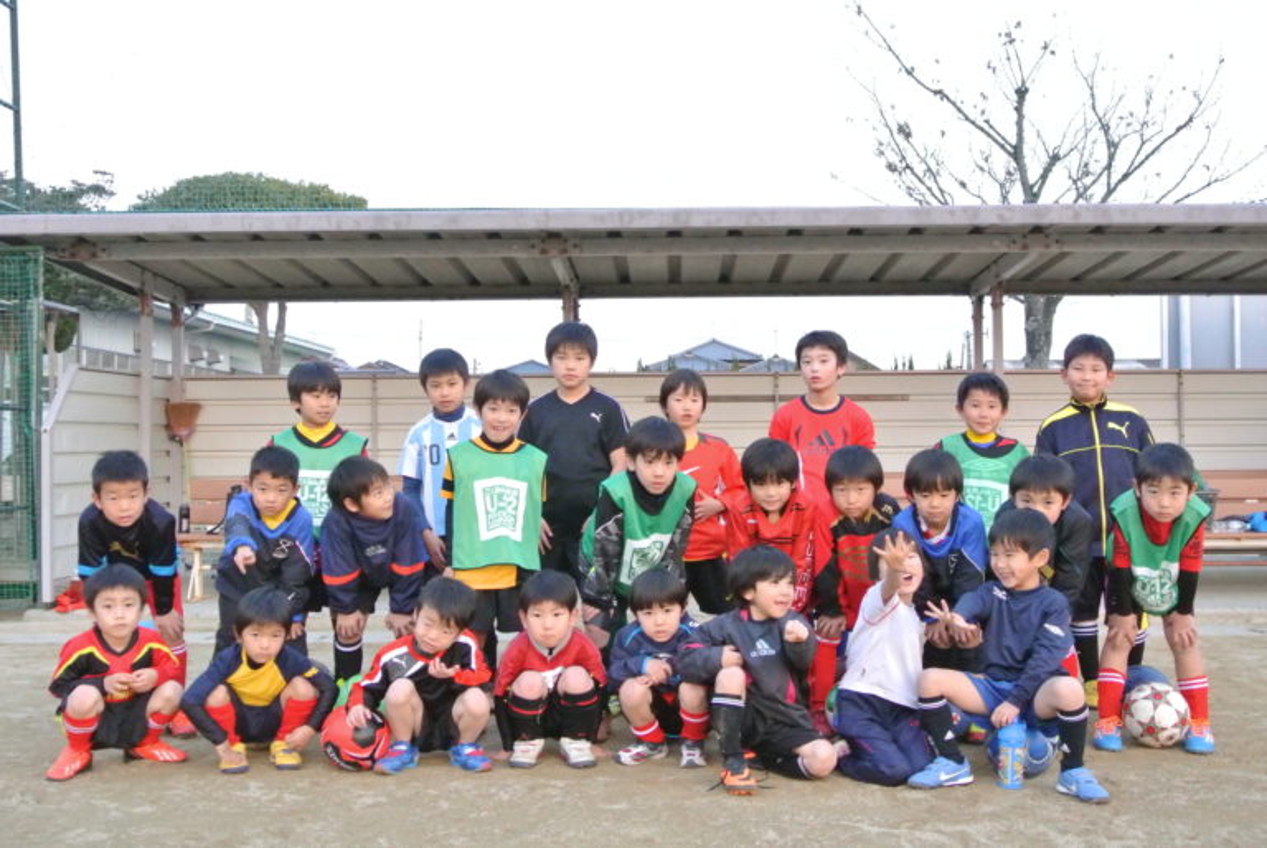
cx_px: 634
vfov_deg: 33.5
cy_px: 424
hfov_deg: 48.4
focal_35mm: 40
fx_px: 1409
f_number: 4.2
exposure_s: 1/250
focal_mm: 15.1
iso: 3200
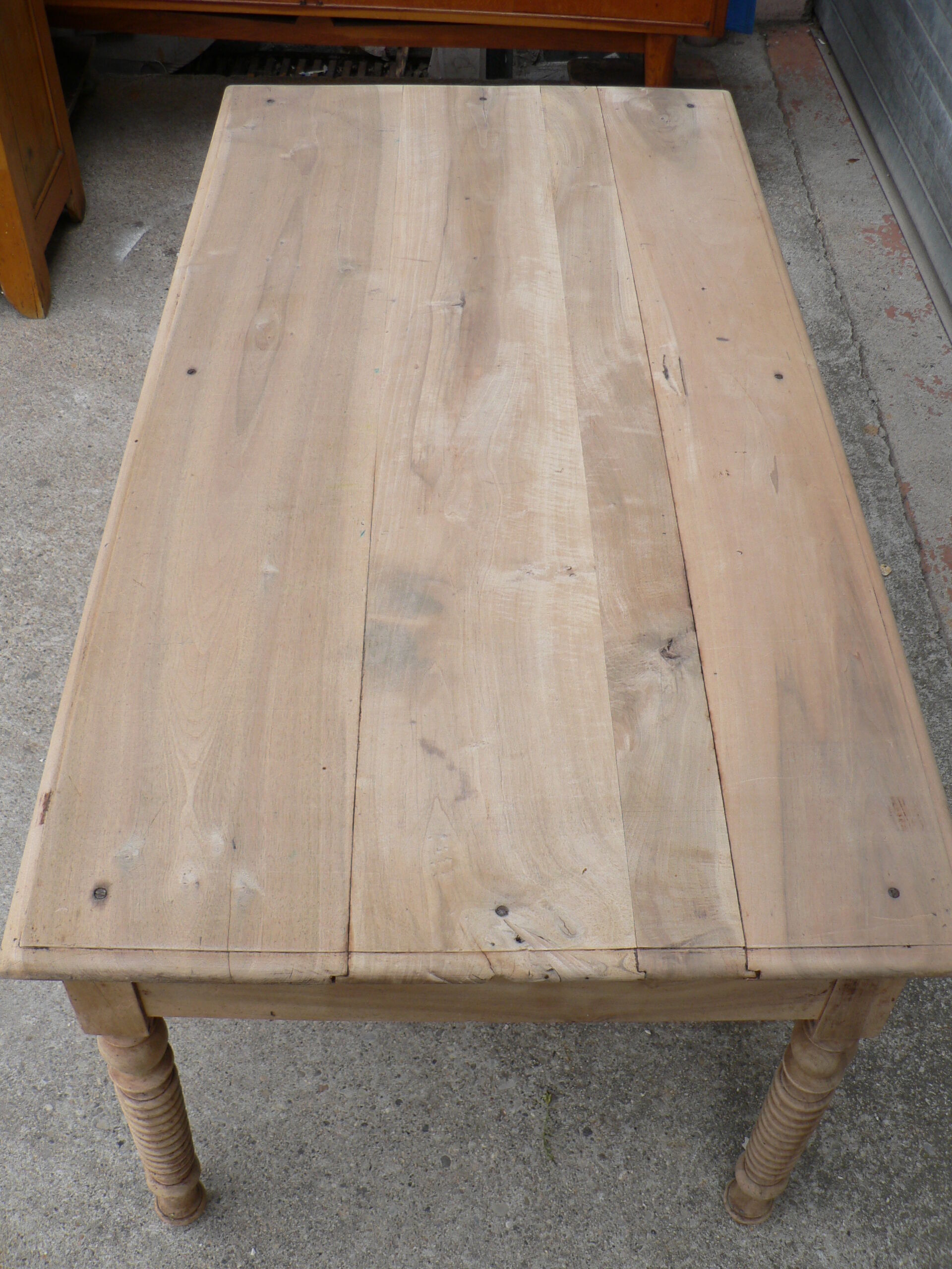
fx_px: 1320
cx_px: 476
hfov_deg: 39.7
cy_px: 634
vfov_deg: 51.4
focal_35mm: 36
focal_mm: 6
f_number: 2.8
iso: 80
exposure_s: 1/50
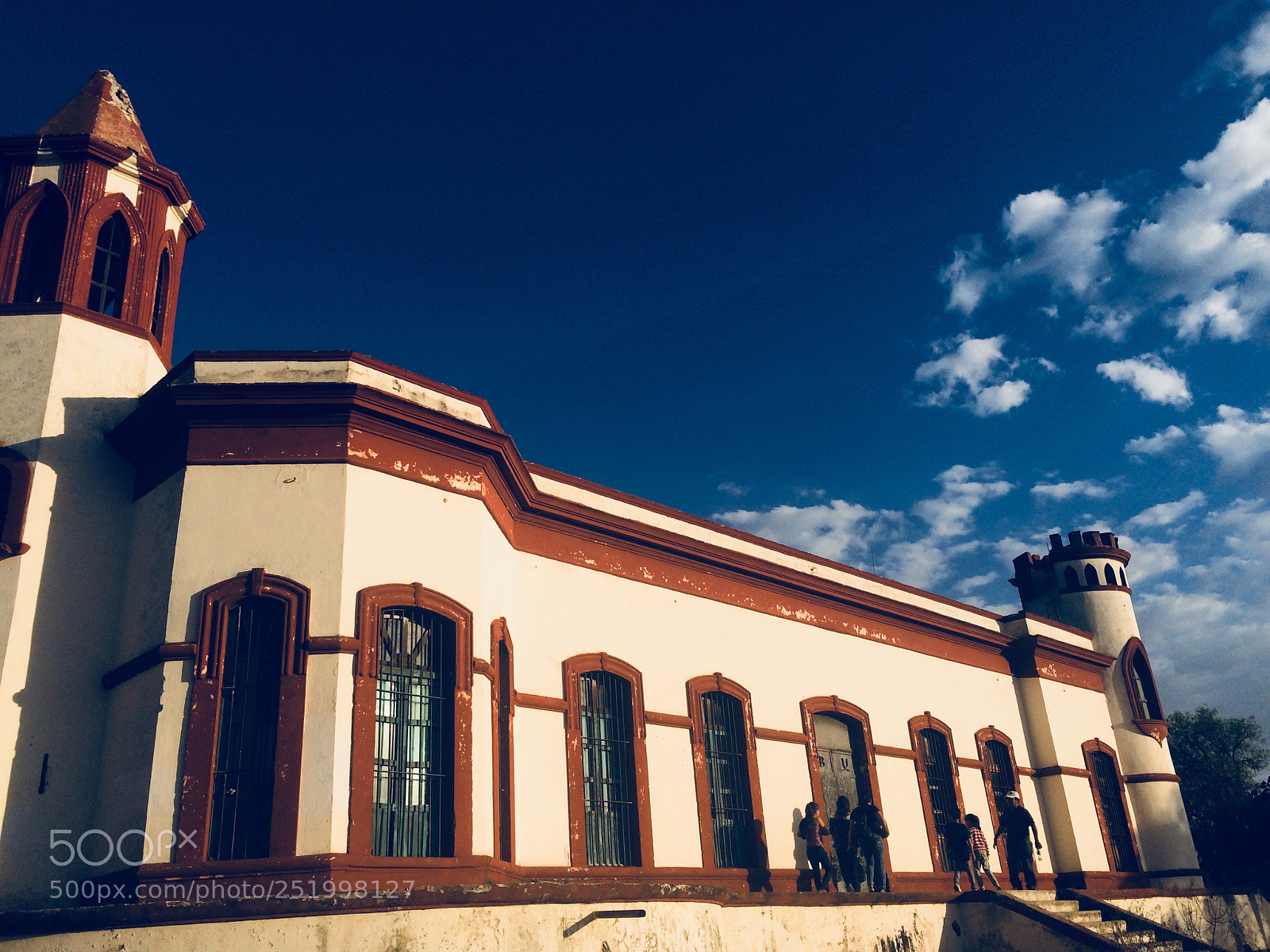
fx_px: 1064
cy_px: 476
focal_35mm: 29
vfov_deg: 48.2
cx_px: 635
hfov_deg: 61.7
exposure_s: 1/2740
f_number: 2.2
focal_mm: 4.15
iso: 32
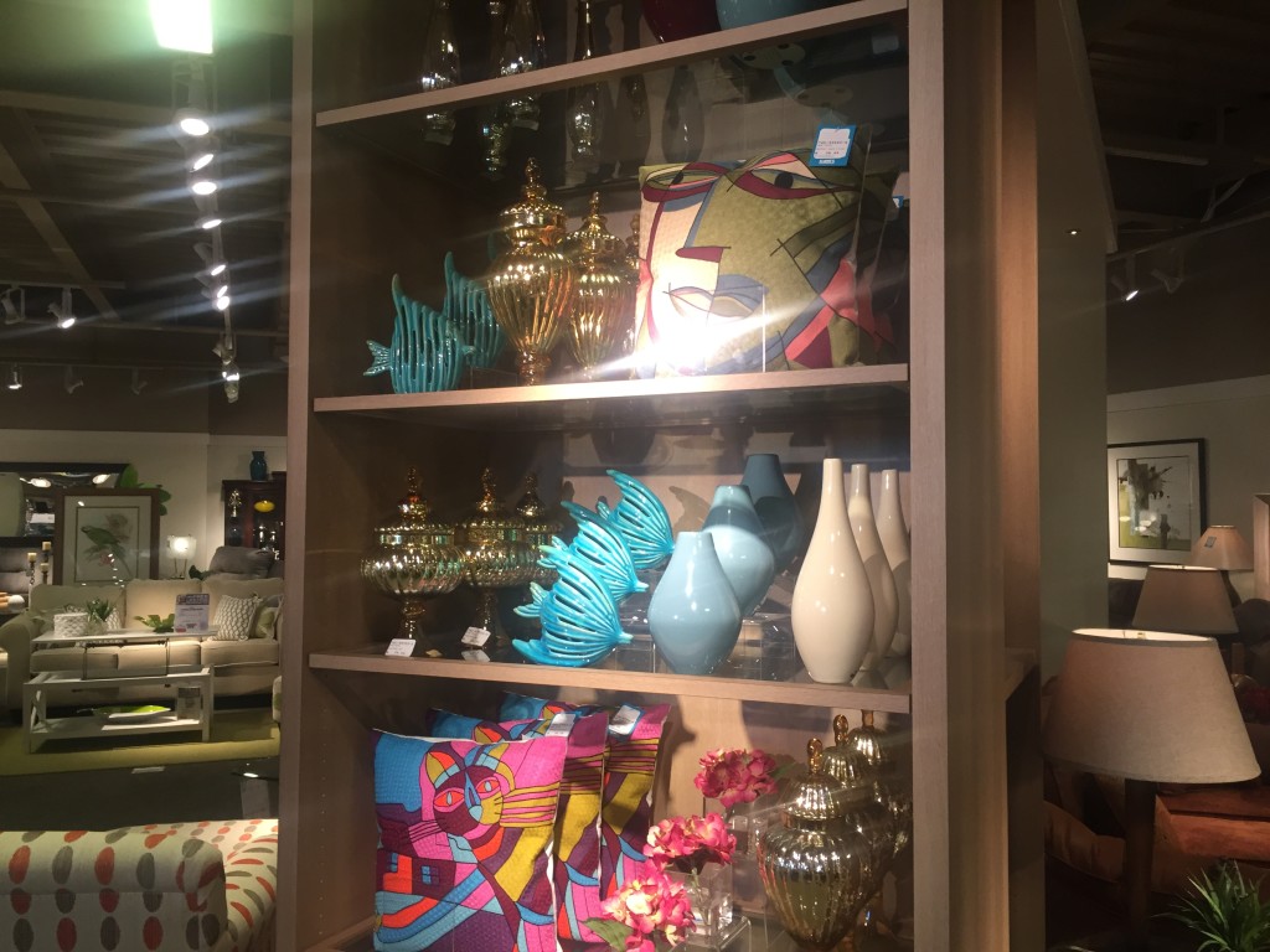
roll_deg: -0.7
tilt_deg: +0.7
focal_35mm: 29
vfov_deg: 48.2
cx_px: 635
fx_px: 1064
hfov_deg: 61.7
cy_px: 476
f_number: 2.2
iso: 40
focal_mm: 4.15
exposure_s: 1/30
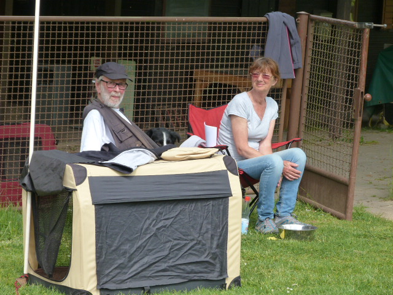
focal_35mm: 158
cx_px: 196
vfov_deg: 9.4
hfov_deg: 12.5
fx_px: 1794
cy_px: 148
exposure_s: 1/200
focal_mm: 28.4
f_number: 4
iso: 125
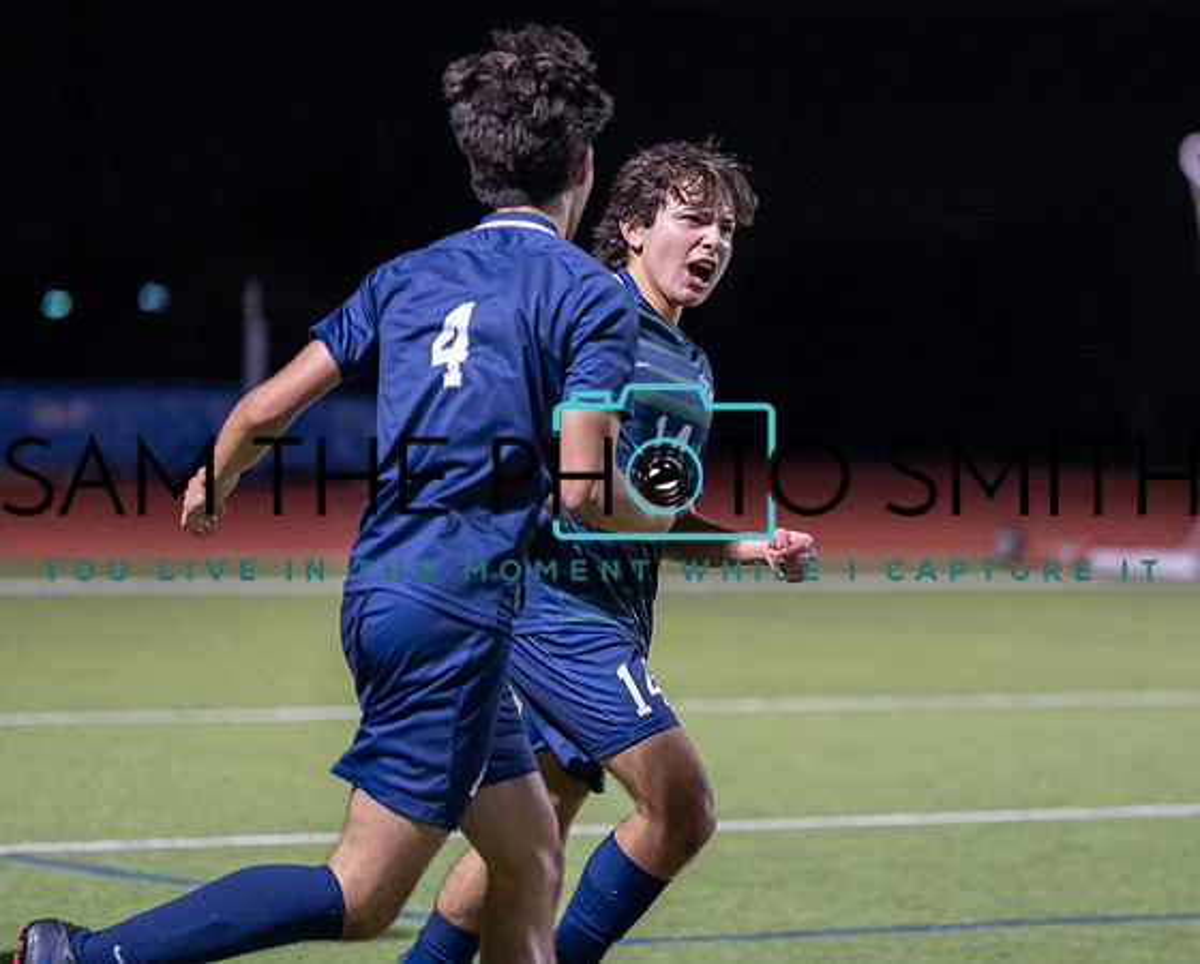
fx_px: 6470
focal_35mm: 182
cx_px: 765
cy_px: 454
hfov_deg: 10.6
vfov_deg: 8.5
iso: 3200
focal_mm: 145
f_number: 2.8
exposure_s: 1/320
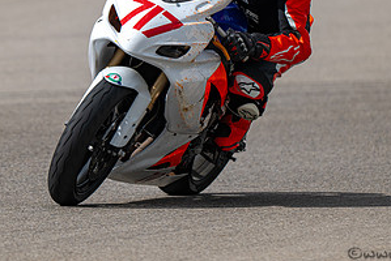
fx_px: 12643
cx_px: 169
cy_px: 28
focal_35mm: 1163
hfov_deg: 1.8
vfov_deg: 1.2
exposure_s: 1/1250
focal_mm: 600
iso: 125
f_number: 6.3
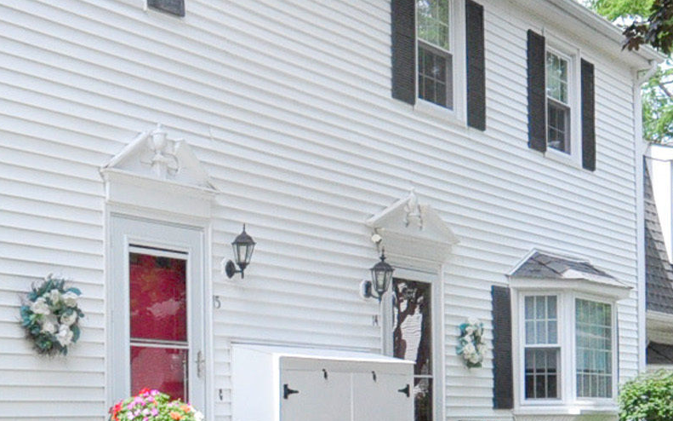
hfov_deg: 34.7
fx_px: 1027
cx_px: 95
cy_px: 434
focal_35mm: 56
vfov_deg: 22.2
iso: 1000
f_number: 8
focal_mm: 10
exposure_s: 1/800
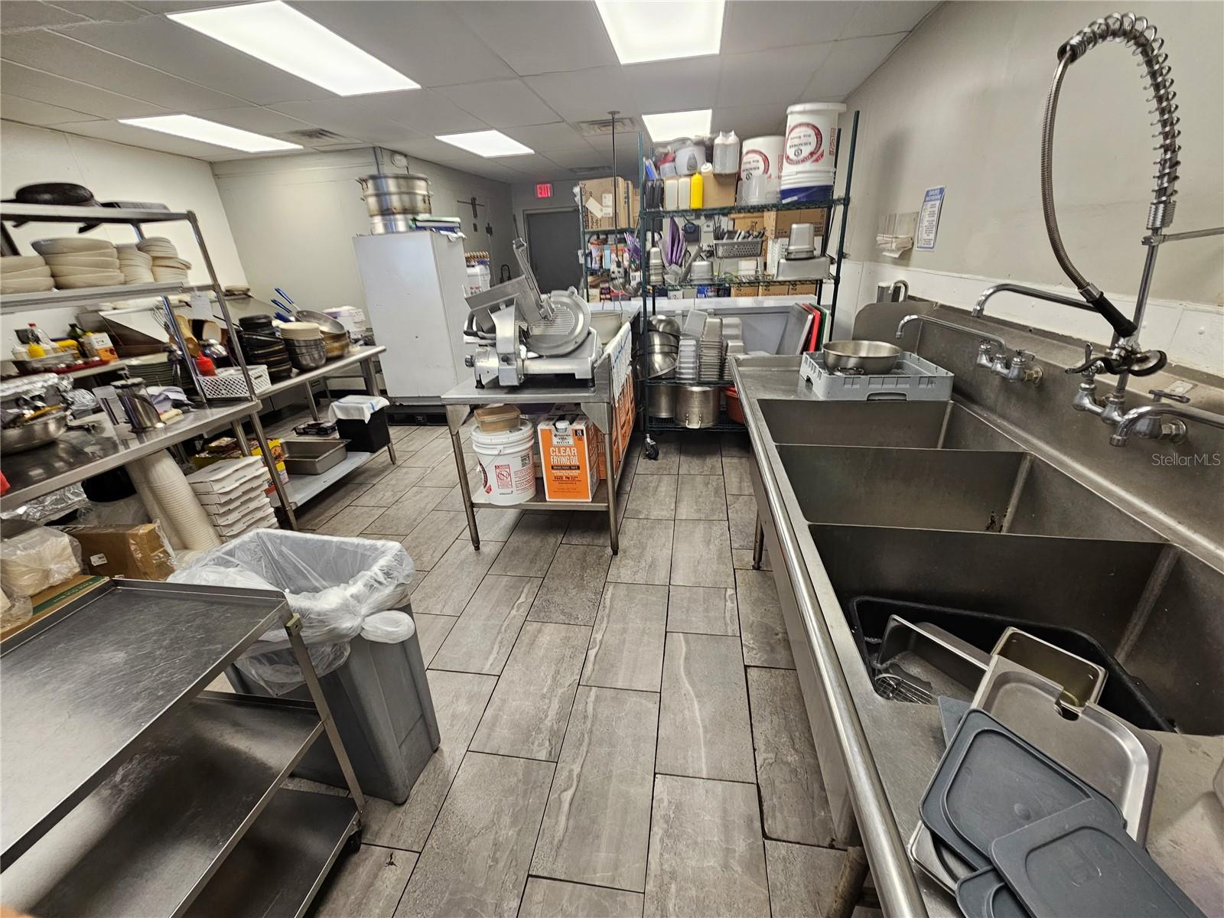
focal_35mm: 13
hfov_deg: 106.2
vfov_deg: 89.9
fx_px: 460
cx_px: 612
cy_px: 459
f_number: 2.2
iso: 125
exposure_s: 1/60
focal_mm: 2.2
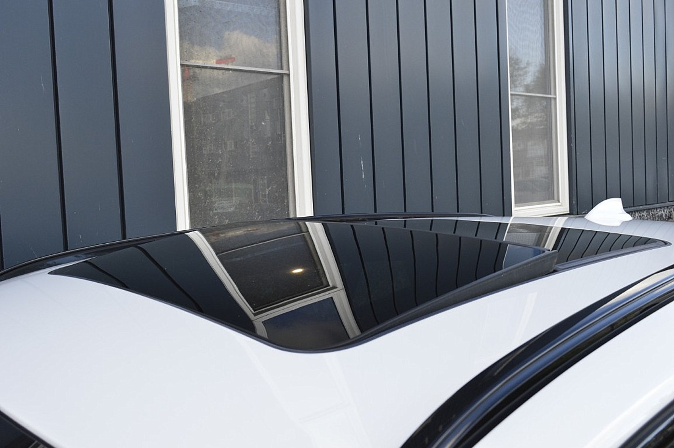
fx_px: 673
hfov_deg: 53.2
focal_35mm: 36
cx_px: 337
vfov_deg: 36.8
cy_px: 224
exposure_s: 1/100
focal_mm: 24
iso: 400
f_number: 9
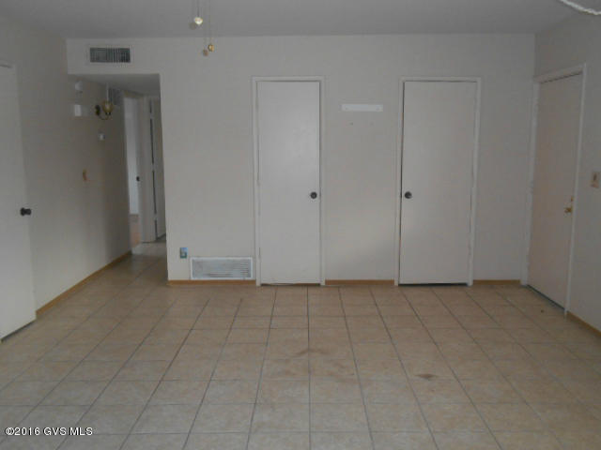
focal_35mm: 31
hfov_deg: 58.4
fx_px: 538
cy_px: 225
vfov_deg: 45.4
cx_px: 300
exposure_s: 1/25
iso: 320
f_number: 3.6
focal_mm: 5.5
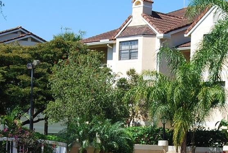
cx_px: 138
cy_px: 145
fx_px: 768
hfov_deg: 16.9
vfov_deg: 11.3
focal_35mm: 121
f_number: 7.1
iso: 100
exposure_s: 1/200
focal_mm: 28
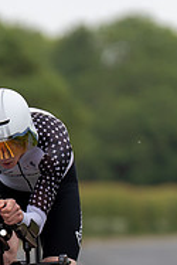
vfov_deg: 2.6
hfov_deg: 1.7
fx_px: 5800
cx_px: 8
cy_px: 215
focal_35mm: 788
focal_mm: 200
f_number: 3.2
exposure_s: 1/1250
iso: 160
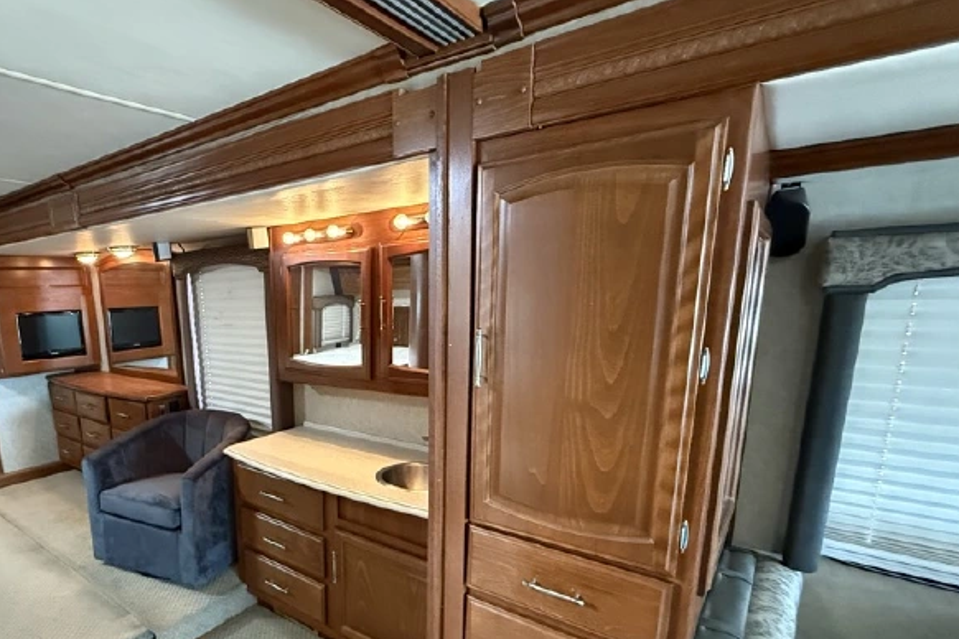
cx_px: 338
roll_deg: +2.4
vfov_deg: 61.1
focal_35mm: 20
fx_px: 533
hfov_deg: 81.8
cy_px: 399
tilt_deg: -12.2
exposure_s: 1/60
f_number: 2.2
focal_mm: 2.22
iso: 1250
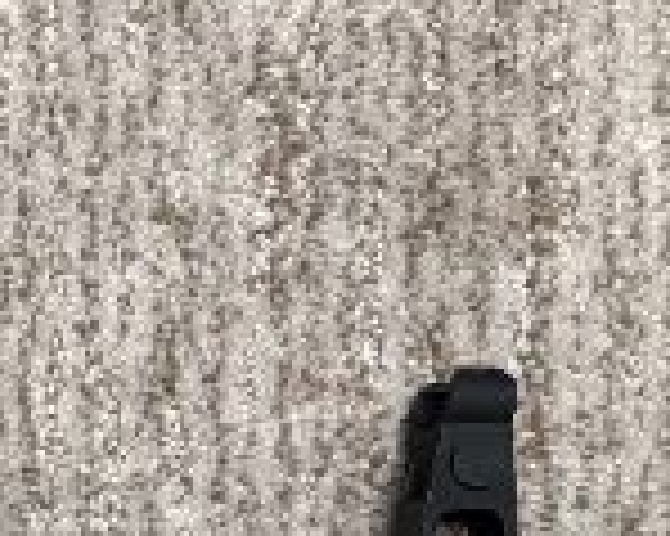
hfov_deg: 8.9
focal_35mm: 170
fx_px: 3369
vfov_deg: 8.8
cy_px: 883
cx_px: -1430
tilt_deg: -87.7
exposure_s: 1/60
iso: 160
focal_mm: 5.96
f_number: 1.6
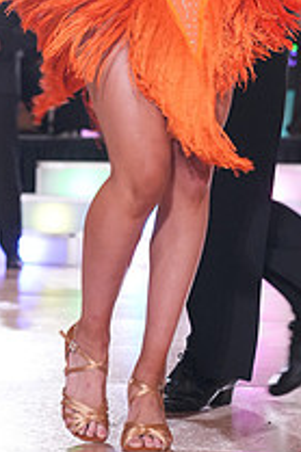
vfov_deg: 12.2
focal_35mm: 164
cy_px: -121
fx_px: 2060
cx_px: 218
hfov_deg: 8.3
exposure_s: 1/320
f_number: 4
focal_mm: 59
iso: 2000
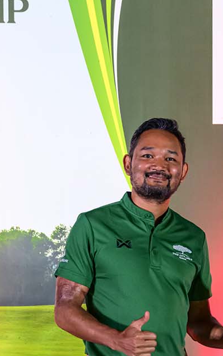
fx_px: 1098
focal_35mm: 113
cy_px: 340
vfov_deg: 18.1
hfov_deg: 11.4
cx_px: 266
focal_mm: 49
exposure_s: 1/250
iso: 4500
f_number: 4.5
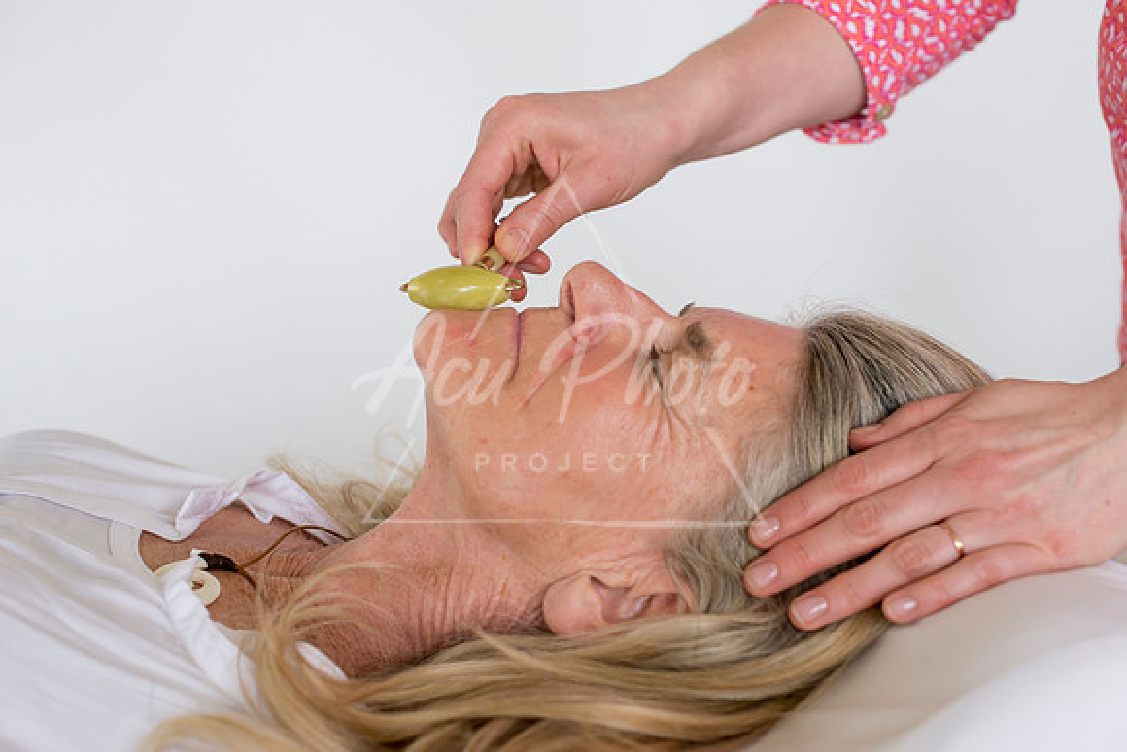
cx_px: 564
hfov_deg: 39.6
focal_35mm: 50
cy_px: 376
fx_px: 1566
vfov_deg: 27.0
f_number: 5
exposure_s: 1/200
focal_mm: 50
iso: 640
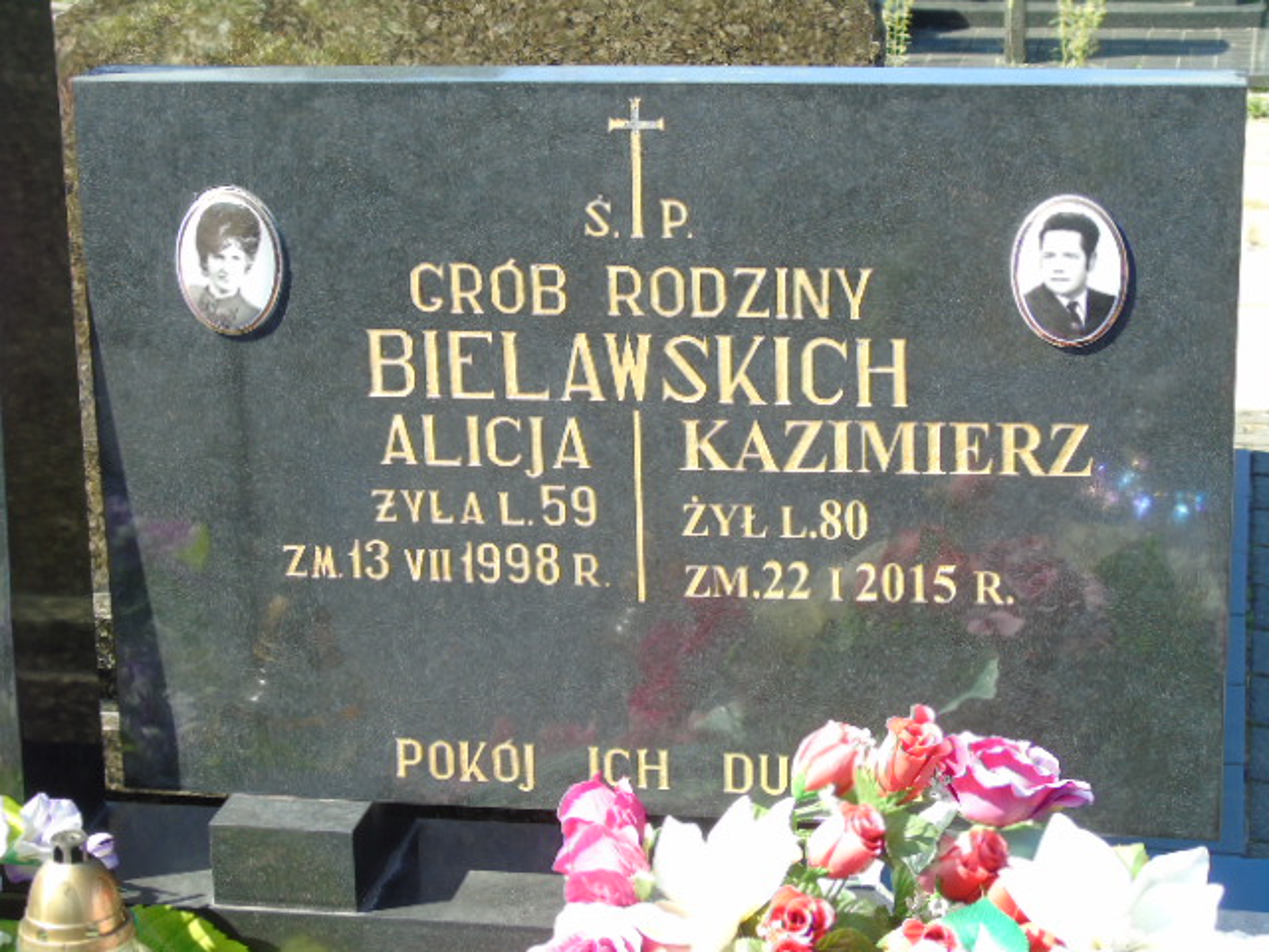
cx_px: 634
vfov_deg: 18.0
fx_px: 3006
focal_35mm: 82
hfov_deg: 23.8
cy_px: 476
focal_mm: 15
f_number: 4.1
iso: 80
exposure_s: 1/125
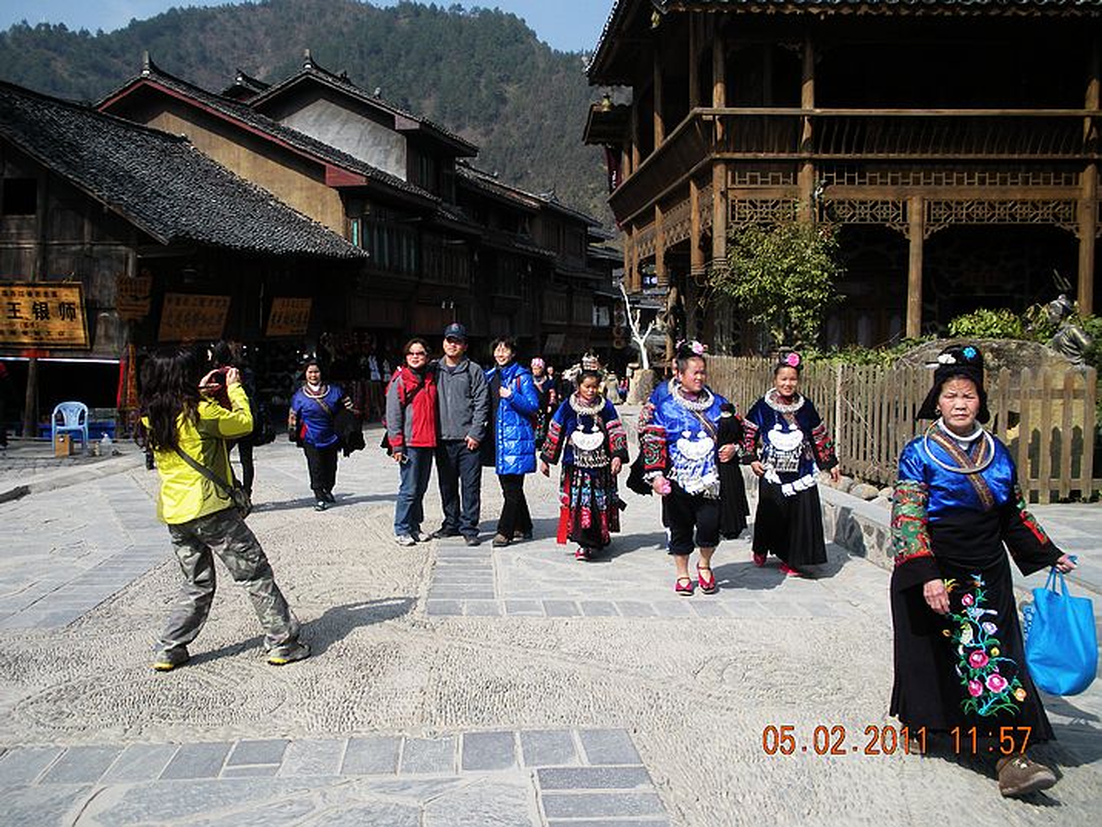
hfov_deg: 51.4
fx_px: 1146
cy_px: 414
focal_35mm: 36
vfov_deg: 39.7
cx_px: 551
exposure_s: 1/560
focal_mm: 6.3
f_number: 3.5
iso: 64
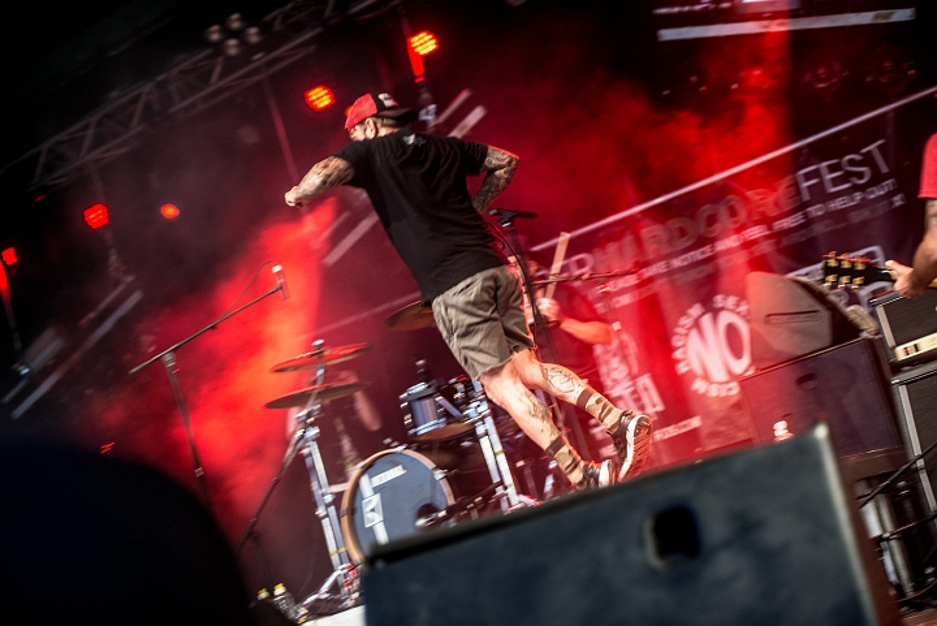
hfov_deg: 28.8
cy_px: 313
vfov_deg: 19.5
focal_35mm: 70
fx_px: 1823
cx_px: 468
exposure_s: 1/100
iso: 200
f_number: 2.8
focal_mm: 70
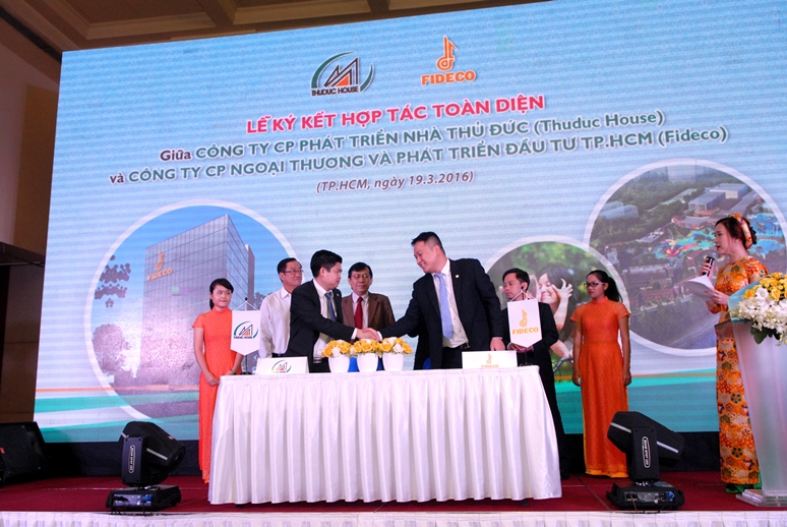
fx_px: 722
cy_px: 264
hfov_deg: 57.2
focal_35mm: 33
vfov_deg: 40.1
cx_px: 394
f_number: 5
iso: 640
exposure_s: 1/160
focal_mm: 22
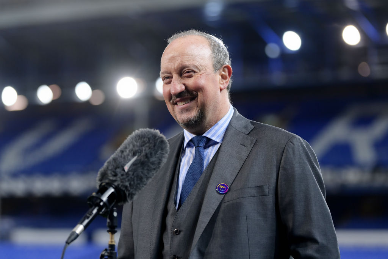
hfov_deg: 16.4
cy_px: 130
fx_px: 1347
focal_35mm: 125
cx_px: 194
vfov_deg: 11.0
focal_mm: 125
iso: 2000
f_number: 2.8
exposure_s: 1/1250
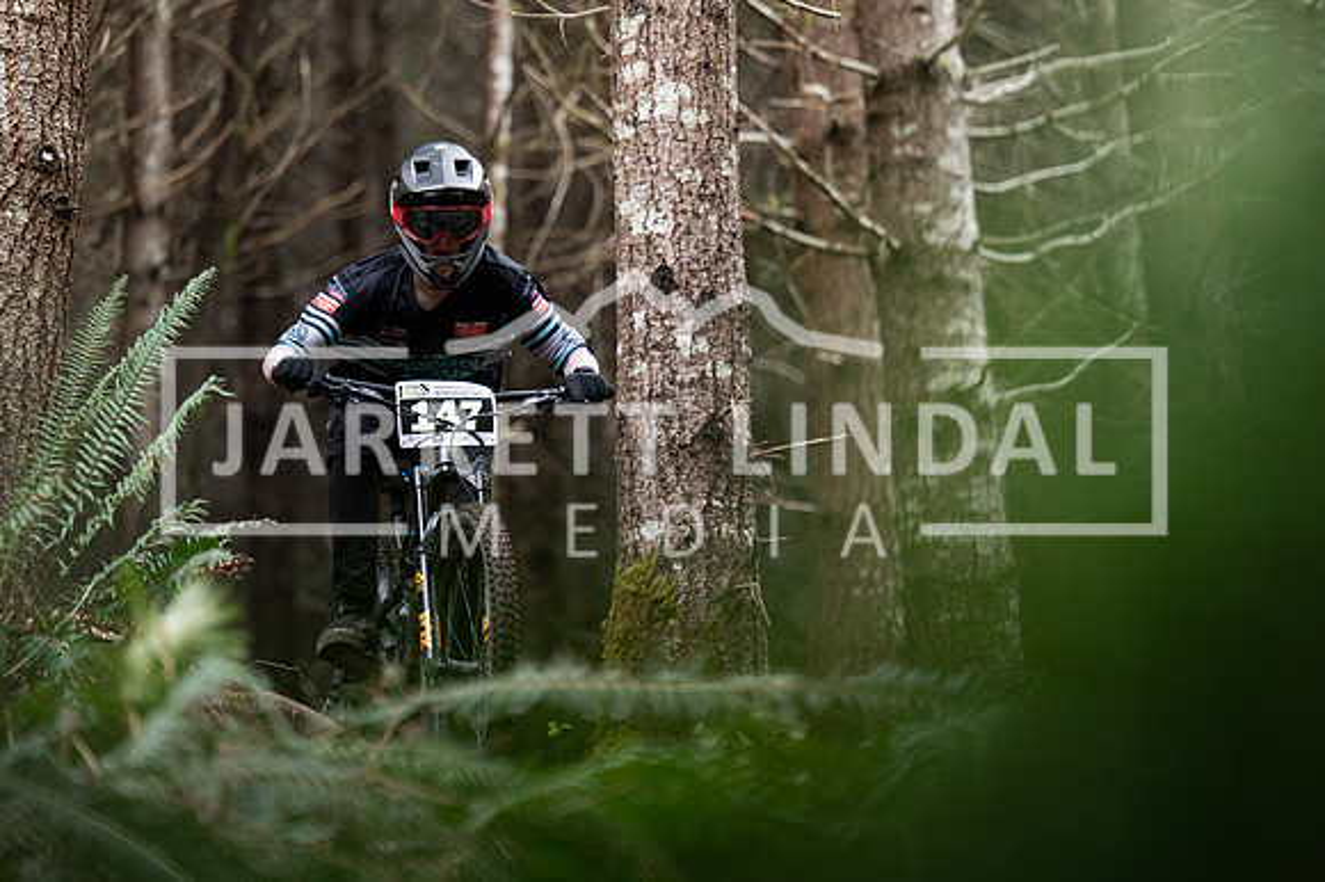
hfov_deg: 10.3
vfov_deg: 6.8
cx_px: 680
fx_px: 7385
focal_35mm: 201
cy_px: 345
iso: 2500
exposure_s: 1/800
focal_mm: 165
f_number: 2.8
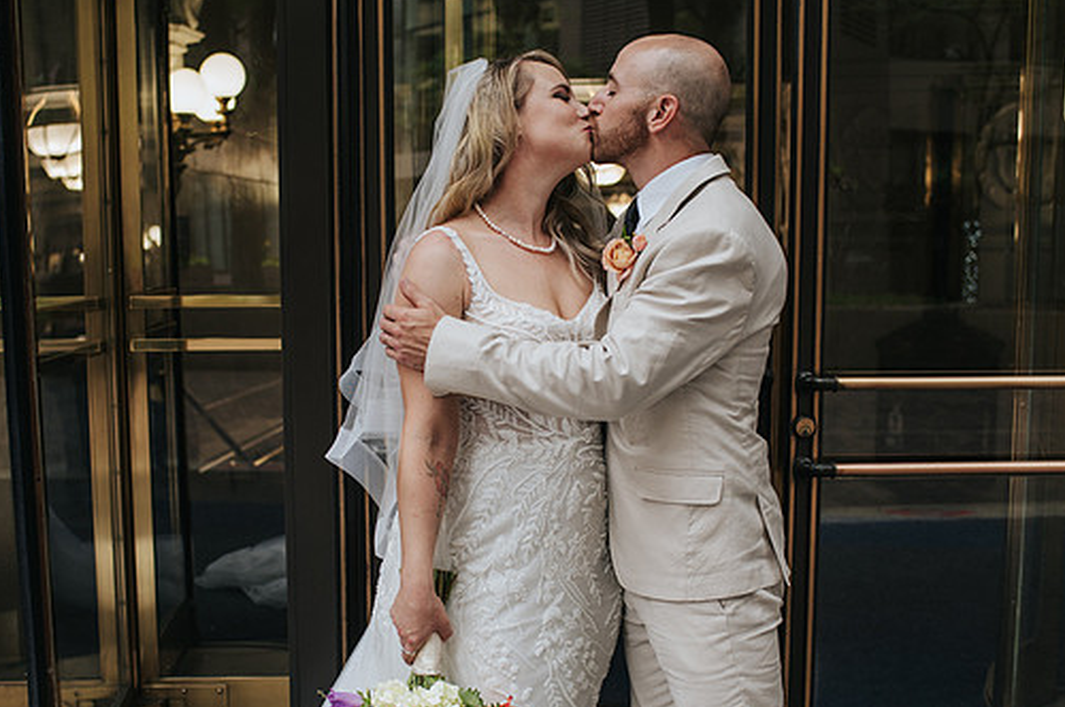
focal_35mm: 47
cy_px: 435
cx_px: 459
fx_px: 1389
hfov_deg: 41.9
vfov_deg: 28.5
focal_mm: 35
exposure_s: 1/320
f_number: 3.2
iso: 1000
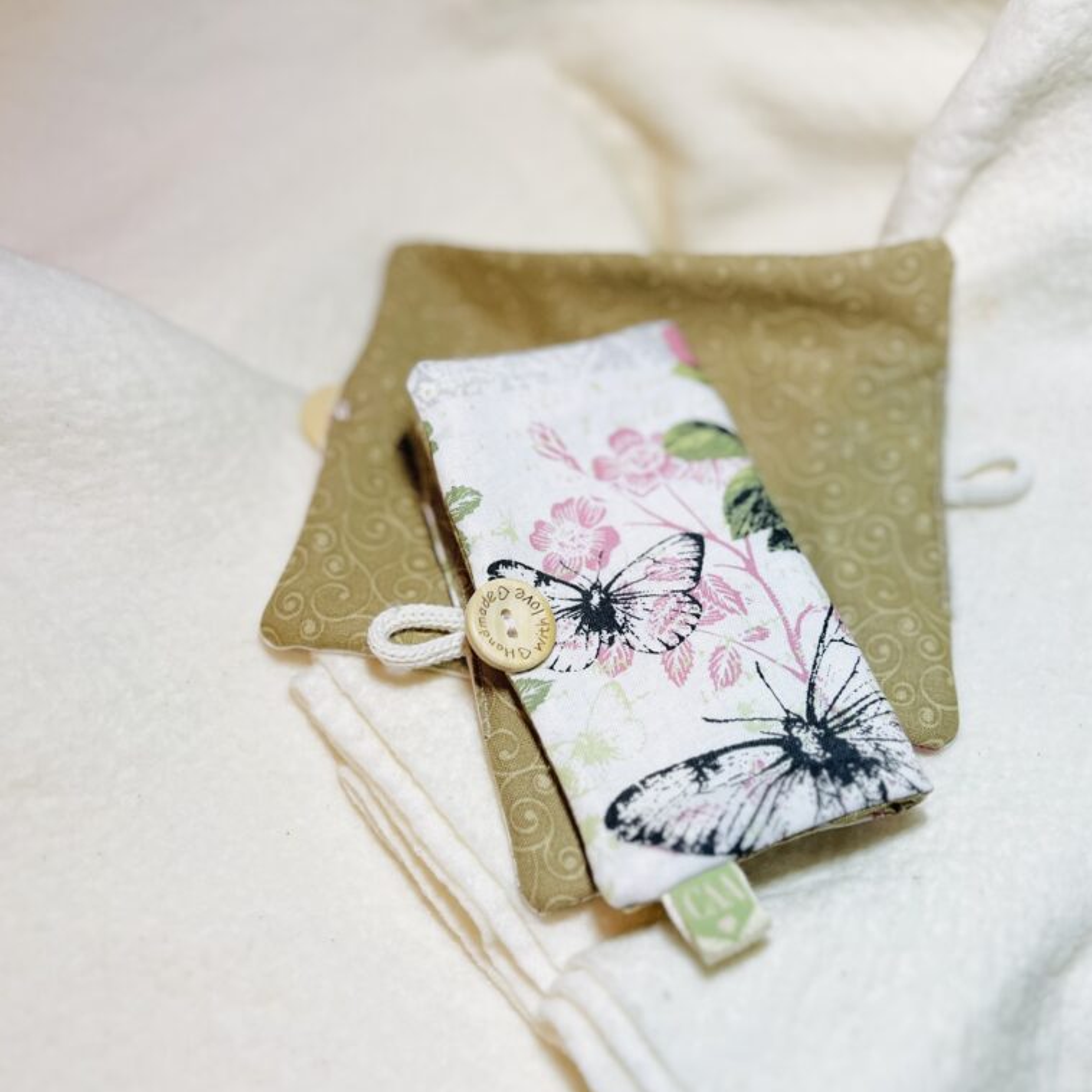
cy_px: 551
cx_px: 610
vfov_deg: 52.5
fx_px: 1106
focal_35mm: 31
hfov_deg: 52.4
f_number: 1.6
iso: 64
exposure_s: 1/60
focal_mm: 5.1
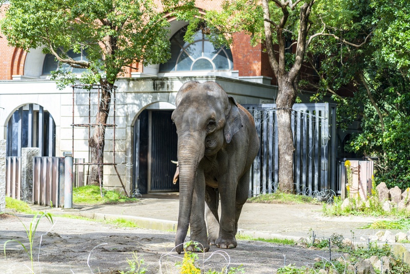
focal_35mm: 105
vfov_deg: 13.1
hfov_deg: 19.4
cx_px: 205
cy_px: 137
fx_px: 1196
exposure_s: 1/250
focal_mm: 105
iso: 100
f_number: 4
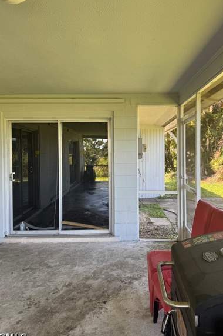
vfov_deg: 65.4
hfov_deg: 46.3
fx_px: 260
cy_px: 158
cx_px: 122
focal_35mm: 28
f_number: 1.78
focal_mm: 6.76
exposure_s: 1/121
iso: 64
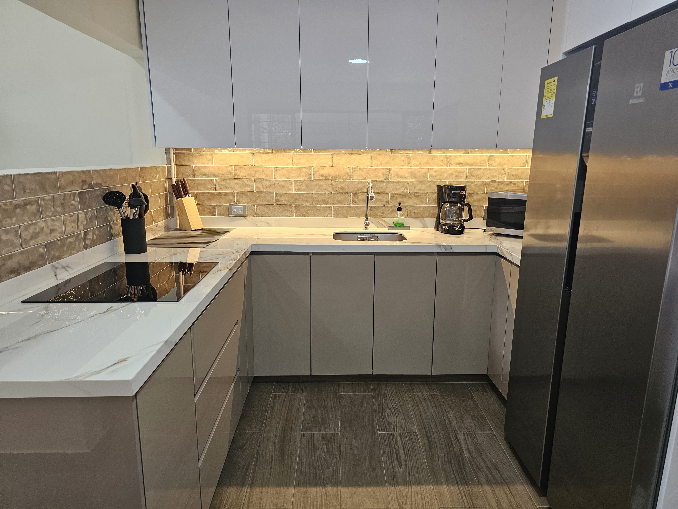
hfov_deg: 73.9
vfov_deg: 58.9
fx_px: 450
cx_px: 339
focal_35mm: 23
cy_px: 254
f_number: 1.7
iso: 320
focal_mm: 6.3
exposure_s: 1/120
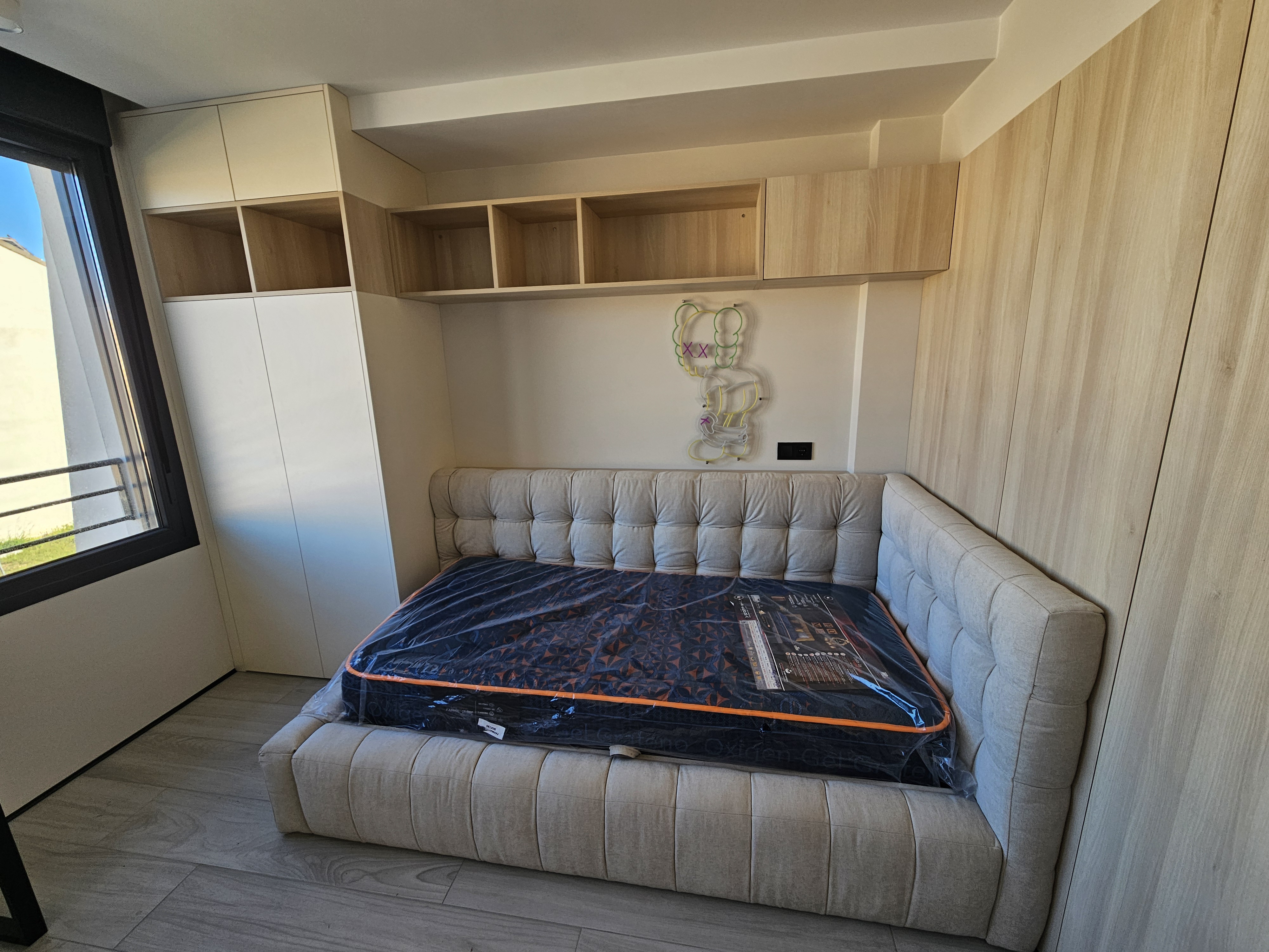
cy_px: 476
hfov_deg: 106.2
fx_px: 477
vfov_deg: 89.9
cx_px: 634
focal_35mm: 13
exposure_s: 1/134
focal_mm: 2.2
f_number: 2.2
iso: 50
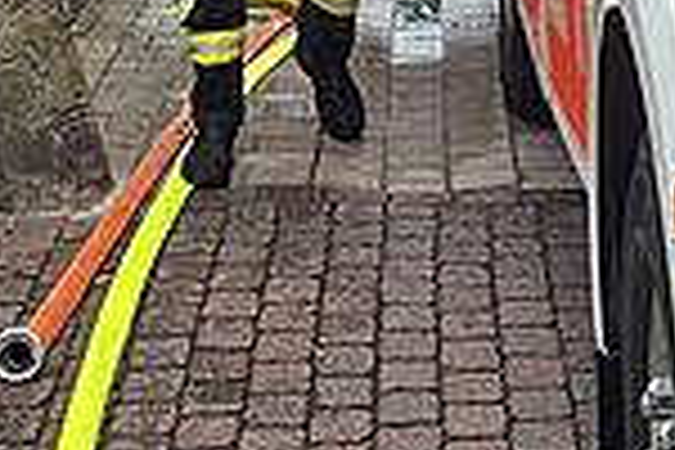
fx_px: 2400
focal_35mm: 128
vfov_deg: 10.2
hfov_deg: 15.9
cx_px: 522
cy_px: -306
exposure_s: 1/638
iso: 50
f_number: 1.8
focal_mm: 5.54
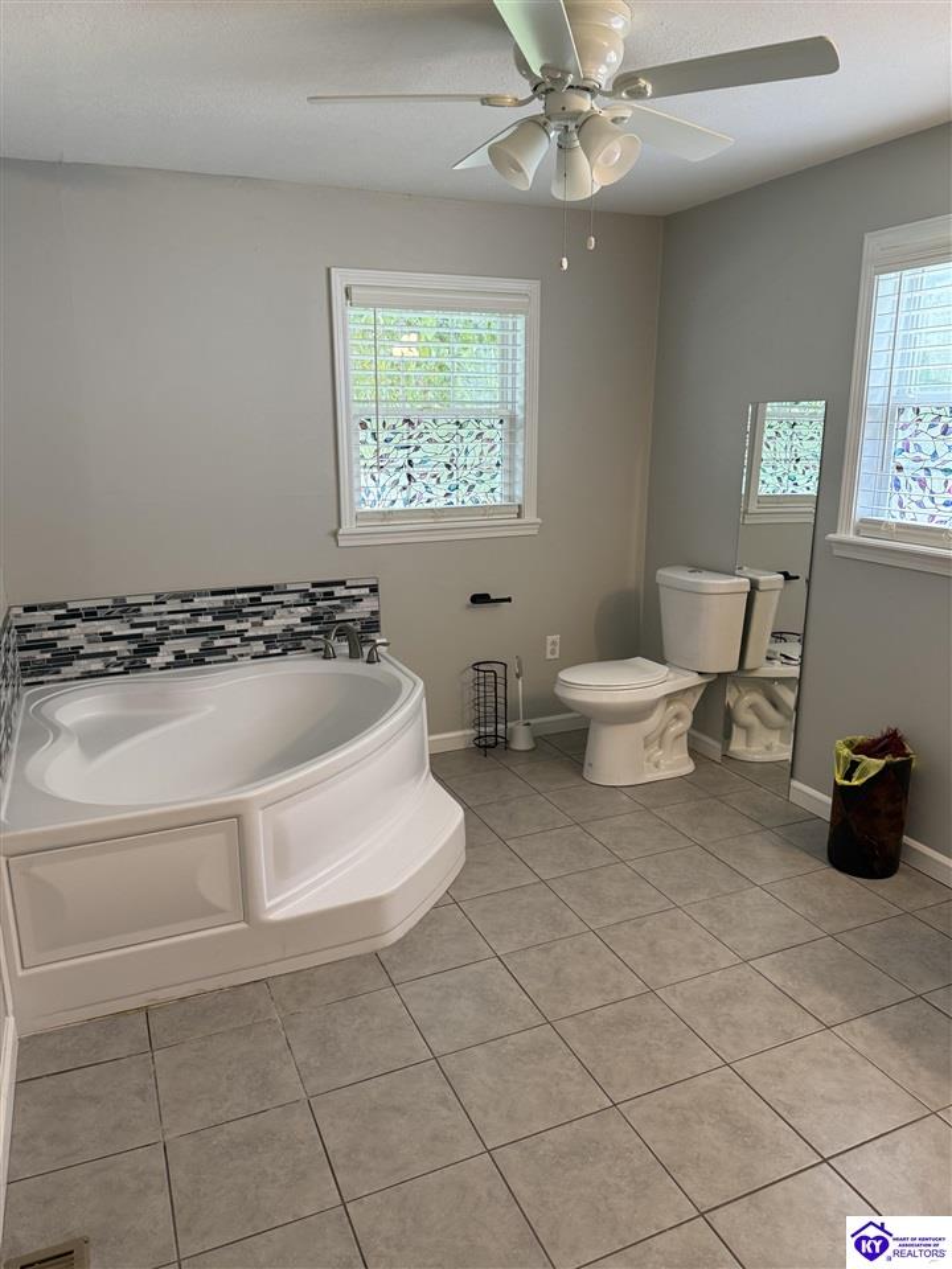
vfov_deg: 71.6
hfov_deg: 56.8
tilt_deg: -13.4
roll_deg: -0.1
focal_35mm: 24
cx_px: 476
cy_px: 634
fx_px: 880
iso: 160
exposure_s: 1/120
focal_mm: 6.76
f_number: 1.78
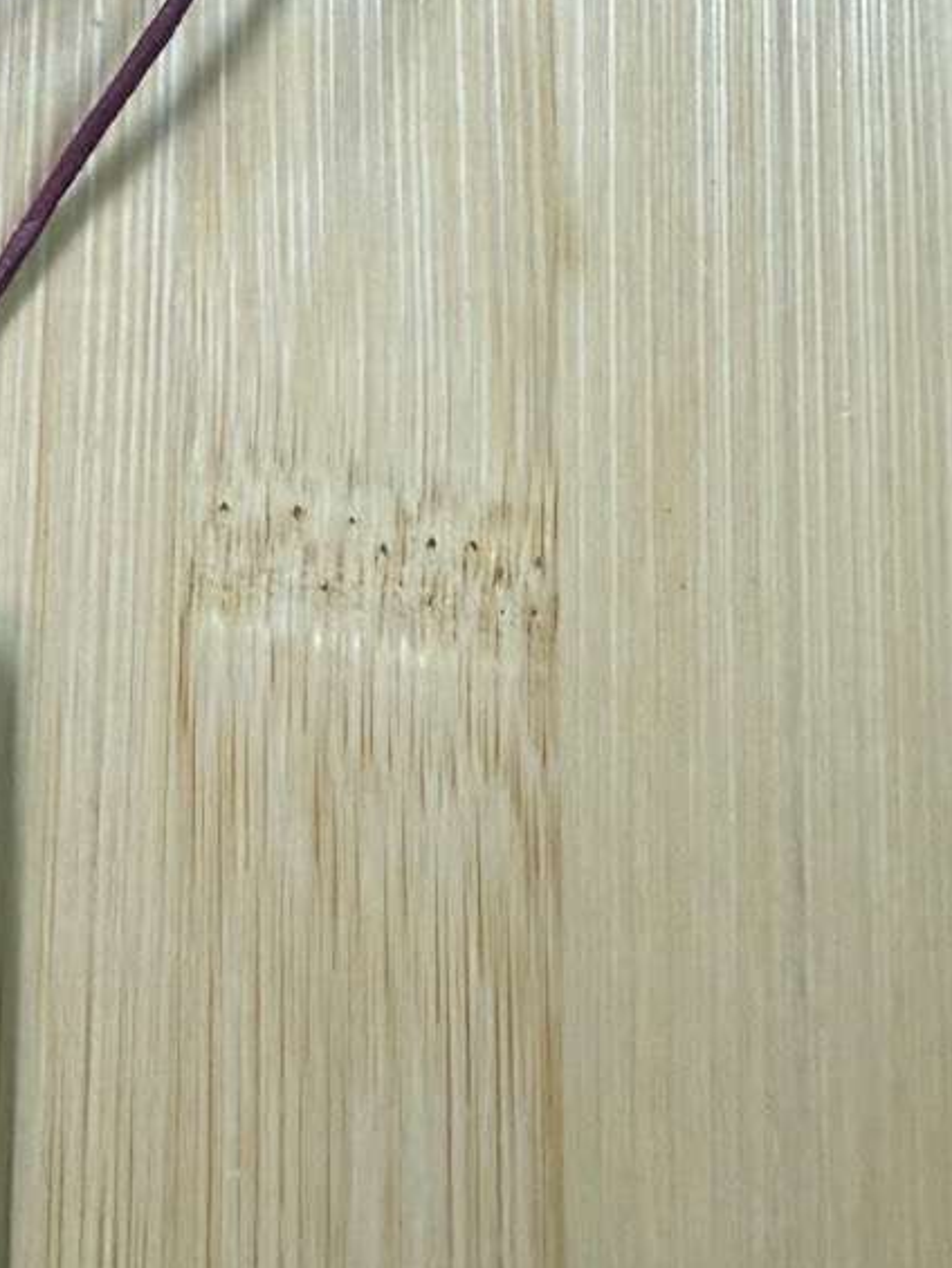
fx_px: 2493
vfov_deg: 26.1
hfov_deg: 20.0
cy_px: -162
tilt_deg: -75.7
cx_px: -245
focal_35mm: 68
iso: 125
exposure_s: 1/100
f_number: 2.2
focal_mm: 2.22
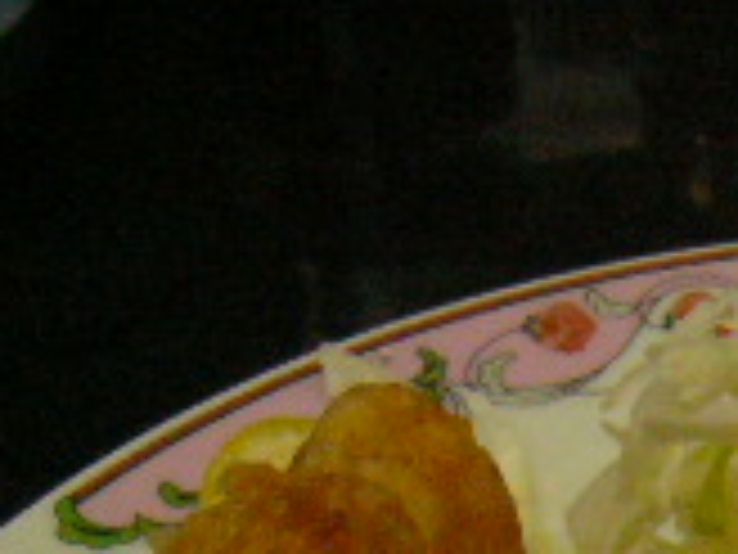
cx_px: 837
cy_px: 1058
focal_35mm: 137
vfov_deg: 10.1
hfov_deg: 14.0
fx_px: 2921
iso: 400
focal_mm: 5.8
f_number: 8
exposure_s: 1/100
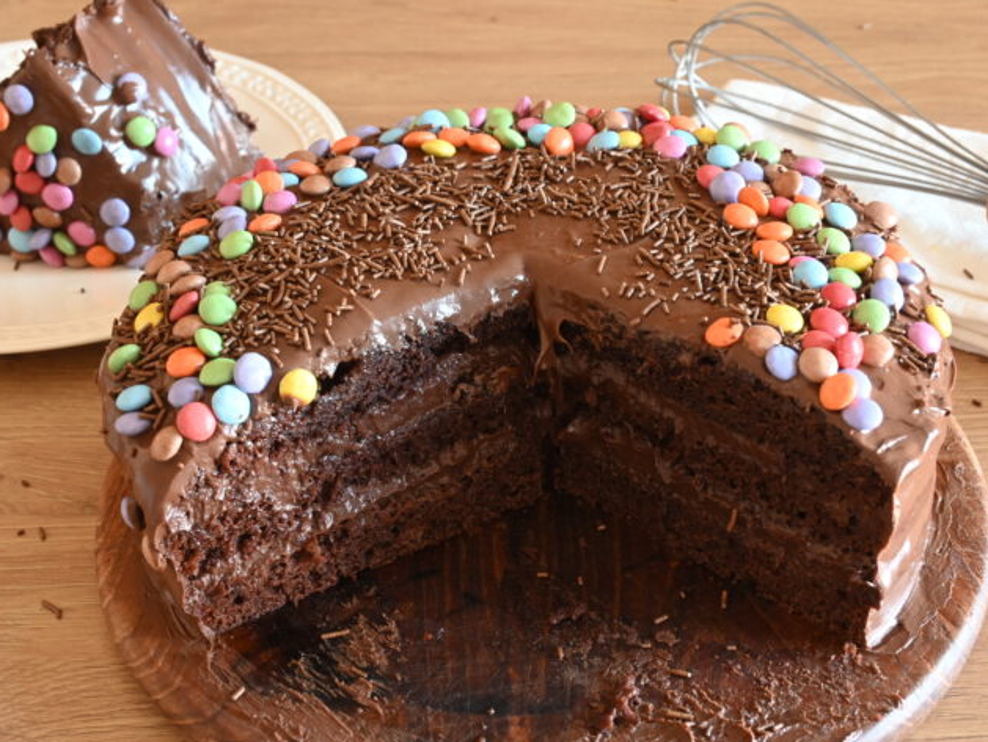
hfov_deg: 29.4
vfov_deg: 22.3
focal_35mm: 66
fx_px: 1884
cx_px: 525
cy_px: 375
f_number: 9
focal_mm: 40
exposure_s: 1/6
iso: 800
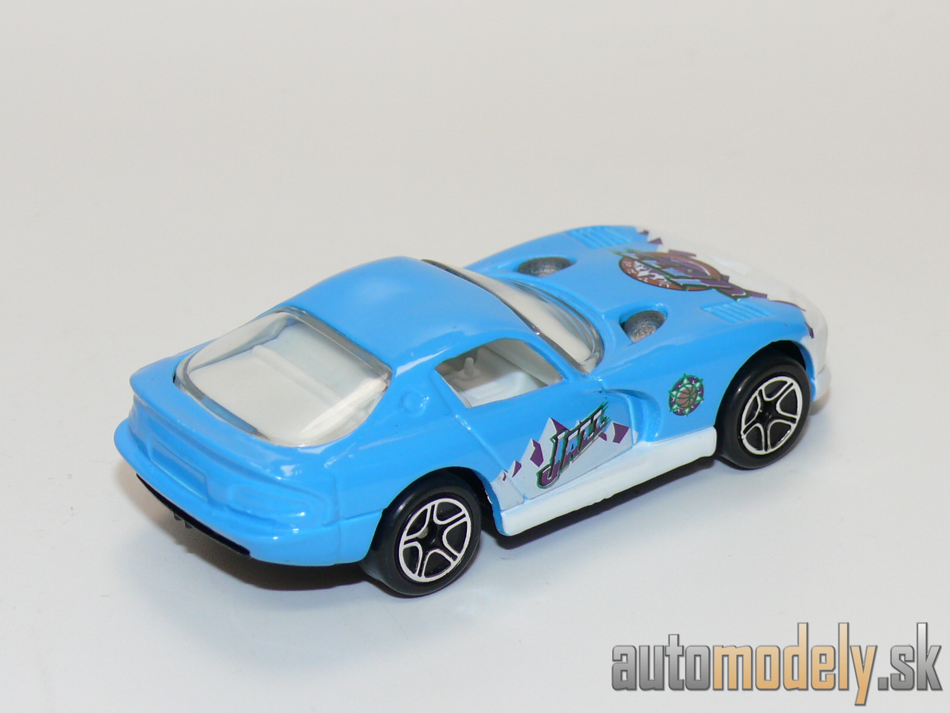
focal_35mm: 102
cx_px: 475
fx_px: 2799
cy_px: 356
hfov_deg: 19.3
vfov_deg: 14.5
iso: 100
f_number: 4
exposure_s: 1/50
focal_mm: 13.3
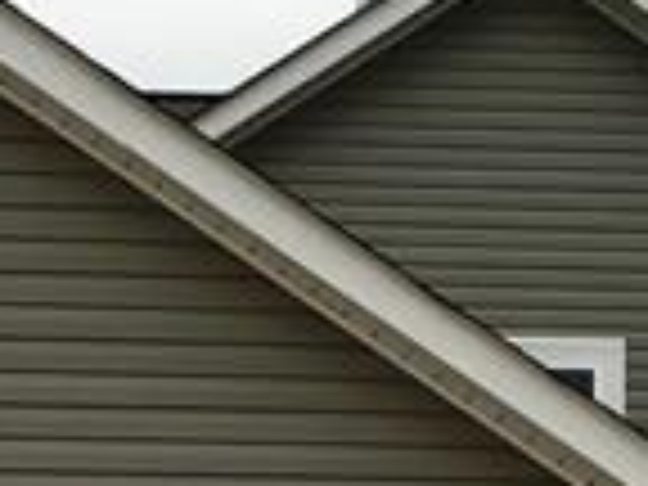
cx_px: 90
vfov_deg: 7.0
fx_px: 3856
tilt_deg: +3.3
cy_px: 914
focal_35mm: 206
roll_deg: -0.7
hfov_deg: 9.6
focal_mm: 4.15
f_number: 2.2
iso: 25
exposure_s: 1/306
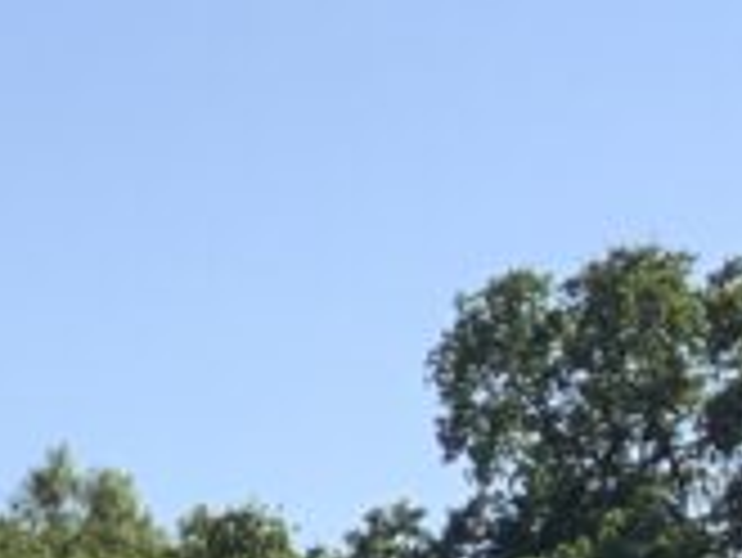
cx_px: -1268
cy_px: 1404
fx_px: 3861
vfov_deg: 7.6
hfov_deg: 9.3
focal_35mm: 180
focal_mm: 3
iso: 16
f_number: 1.8
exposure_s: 1/1279
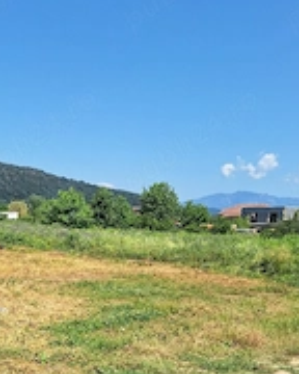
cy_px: 328
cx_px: 71
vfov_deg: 35.4
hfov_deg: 29.7
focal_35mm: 50
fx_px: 553
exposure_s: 1/2000
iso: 40
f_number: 1.8
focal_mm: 5.54
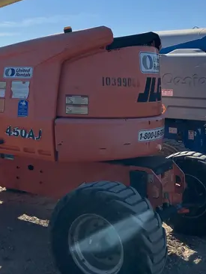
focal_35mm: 56
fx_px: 444
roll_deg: +0.6
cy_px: 30
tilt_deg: +7.3
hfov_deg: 25.2
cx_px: 14
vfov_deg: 32.7
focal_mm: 3.99
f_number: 1.8
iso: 32
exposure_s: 1/4049
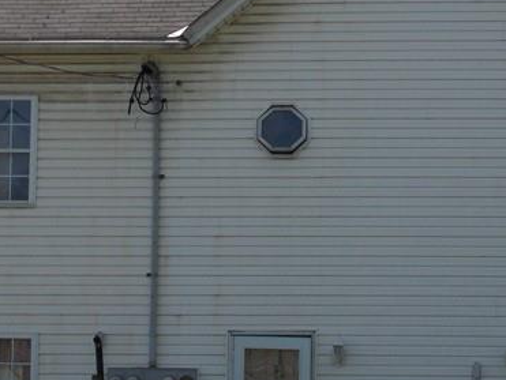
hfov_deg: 19.2
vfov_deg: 14.5
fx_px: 1492
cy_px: 218
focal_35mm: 102
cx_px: 256
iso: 80
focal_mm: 6.6
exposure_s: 1/800
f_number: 3.5
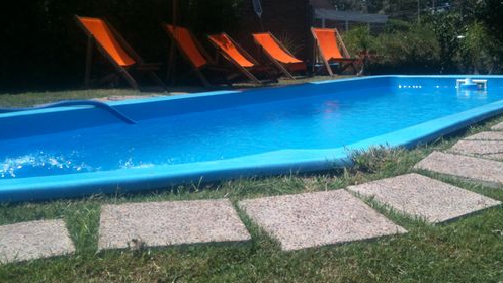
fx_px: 614
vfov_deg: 25.6
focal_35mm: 46
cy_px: 65
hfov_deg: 44.4
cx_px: 300
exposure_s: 1/1237
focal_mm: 3.85
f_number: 2.8
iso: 64
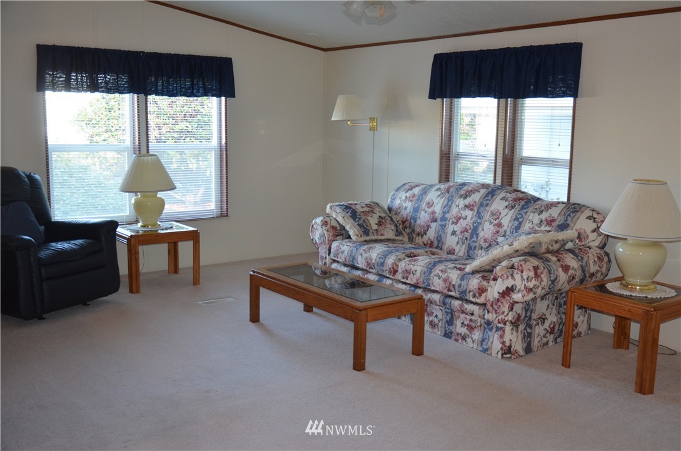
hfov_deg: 53.2
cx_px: 340
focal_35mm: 36
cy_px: 226
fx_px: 680
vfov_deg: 36.7
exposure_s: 1/60
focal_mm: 24
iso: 560
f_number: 3.8
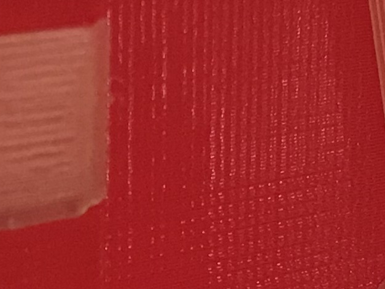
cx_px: -39
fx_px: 2002
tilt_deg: -12.8
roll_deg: +0.4
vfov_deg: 8.2
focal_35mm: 180
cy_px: 187
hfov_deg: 10.8
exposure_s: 1/14
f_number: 1.8
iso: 100
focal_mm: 3.99
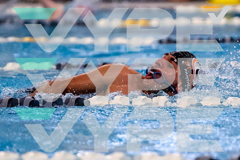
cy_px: 64
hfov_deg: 4.6
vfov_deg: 3.0
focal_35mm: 452
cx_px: 136
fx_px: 3013
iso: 6400
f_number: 2.8
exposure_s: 1/1600
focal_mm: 200
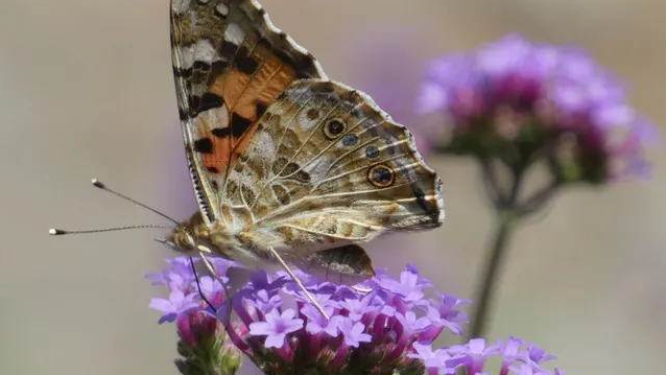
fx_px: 10597
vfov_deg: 2.0
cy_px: 165
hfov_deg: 3.6
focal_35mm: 600
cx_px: 333
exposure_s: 1/320
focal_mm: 98.3
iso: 80
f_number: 5.6
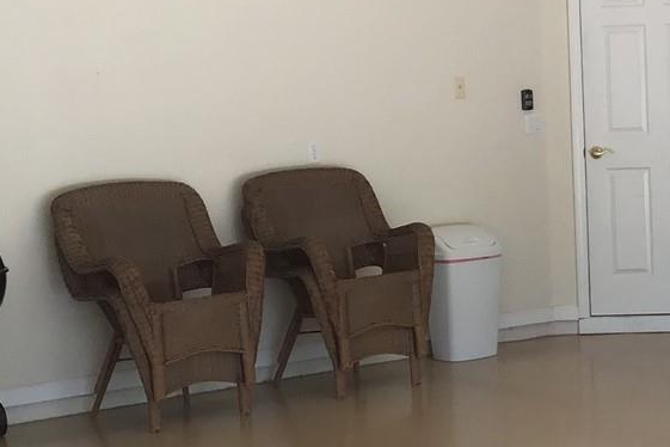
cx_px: 603
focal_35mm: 92
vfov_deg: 14.9
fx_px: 1712
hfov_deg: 21.6
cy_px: 227
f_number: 2.4
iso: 40
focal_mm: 3.3
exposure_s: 1/120
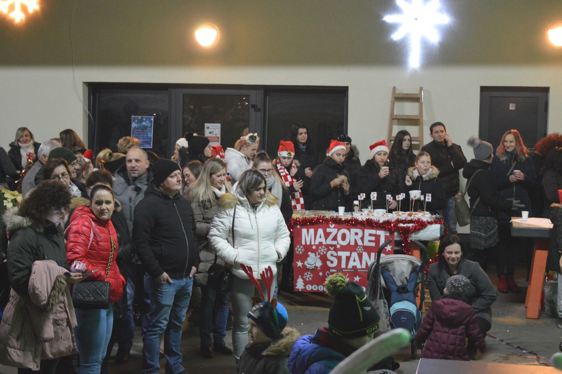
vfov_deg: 19.7
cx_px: 281
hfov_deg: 29.3
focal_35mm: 69
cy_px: 187
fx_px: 1076
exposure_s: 1/25
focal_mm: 46
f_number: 5
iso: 3200
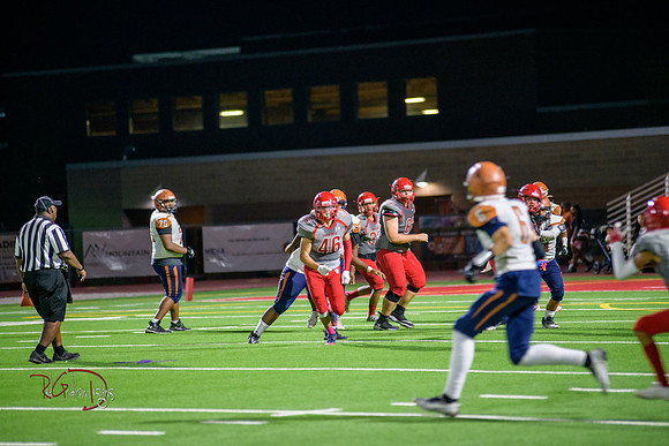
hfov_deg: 10.3
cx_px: 334
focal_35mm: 200
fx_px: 3717
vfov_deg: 6.9
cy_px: 223
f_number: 2.8
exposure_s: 1/250
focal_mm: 200
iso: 1600
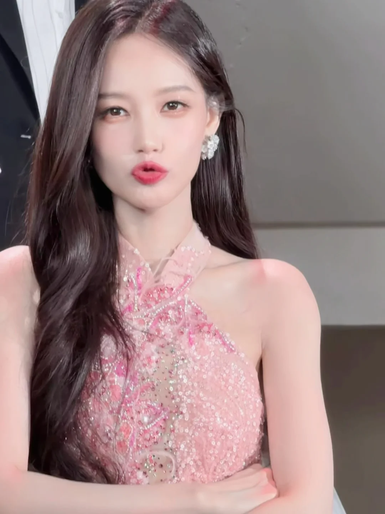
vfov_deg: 67.3
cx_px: 192
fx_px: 386
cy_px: 257
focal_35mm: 26
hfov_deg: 53.1
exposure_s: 1/60
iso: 125
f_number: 1.5
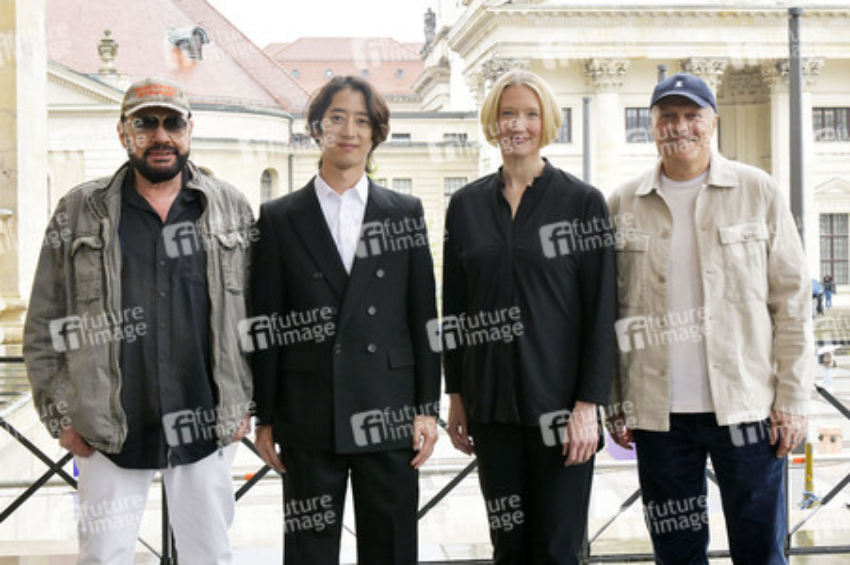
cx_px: 425
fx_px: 897
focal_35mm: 38
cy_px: 282
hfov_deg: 50.7
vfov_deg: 35.0
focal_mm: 38
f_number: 8
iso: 1000
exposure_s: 1/250
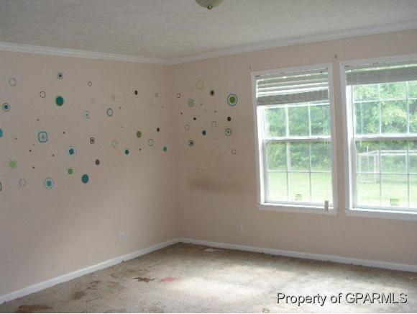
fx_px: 434
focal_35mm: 36
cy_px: 157
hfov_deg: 51.3
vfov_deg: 39.7
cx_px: 208
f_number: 3.2
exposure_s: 1/40
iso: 80
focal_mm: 6
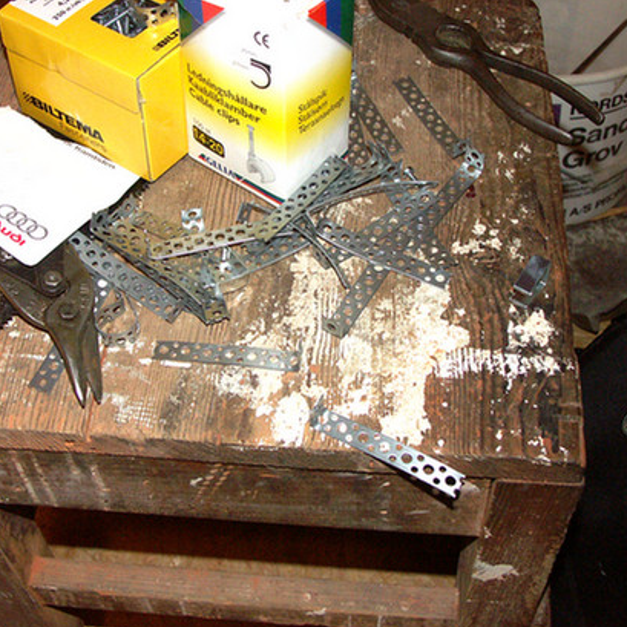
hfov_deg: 35.9
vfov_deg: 36.0
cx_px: 251
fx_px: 963
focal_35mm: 47
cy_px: 281
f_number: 3.5
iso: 200
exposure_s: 1/50
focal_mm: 8.86
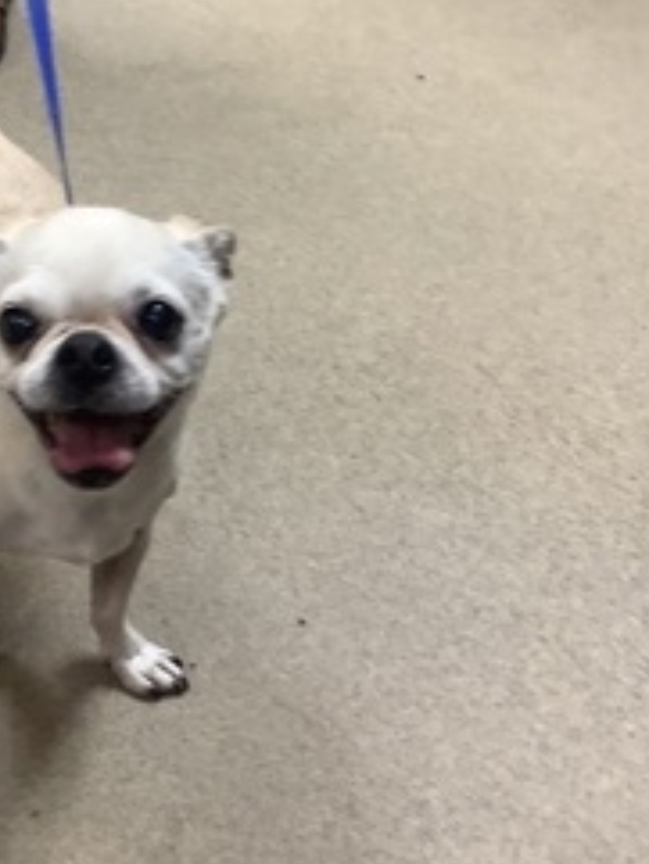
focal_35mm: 54
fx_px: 1349
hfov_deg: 26.6
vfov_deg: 35.5
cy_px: 466
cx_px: 138
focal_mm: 3.3
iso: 160
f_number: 2.4
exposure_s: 1/60
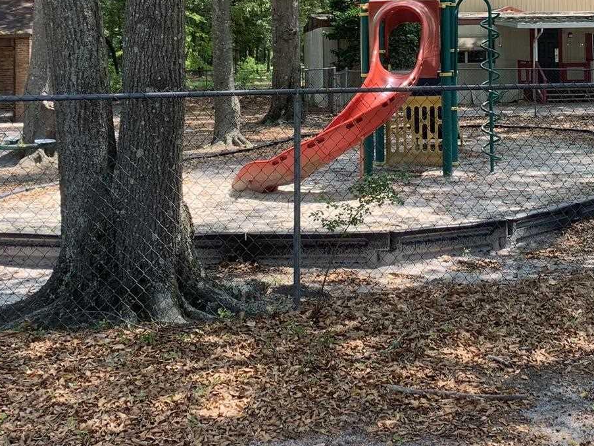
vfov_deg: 24.0
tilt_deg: +1.2
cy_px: 26
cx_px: 424
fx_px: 1012
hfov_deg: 32.3
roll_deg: +0.0
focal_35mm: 59
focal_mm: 4.25
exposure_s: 1/275
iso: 25
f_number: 1.8
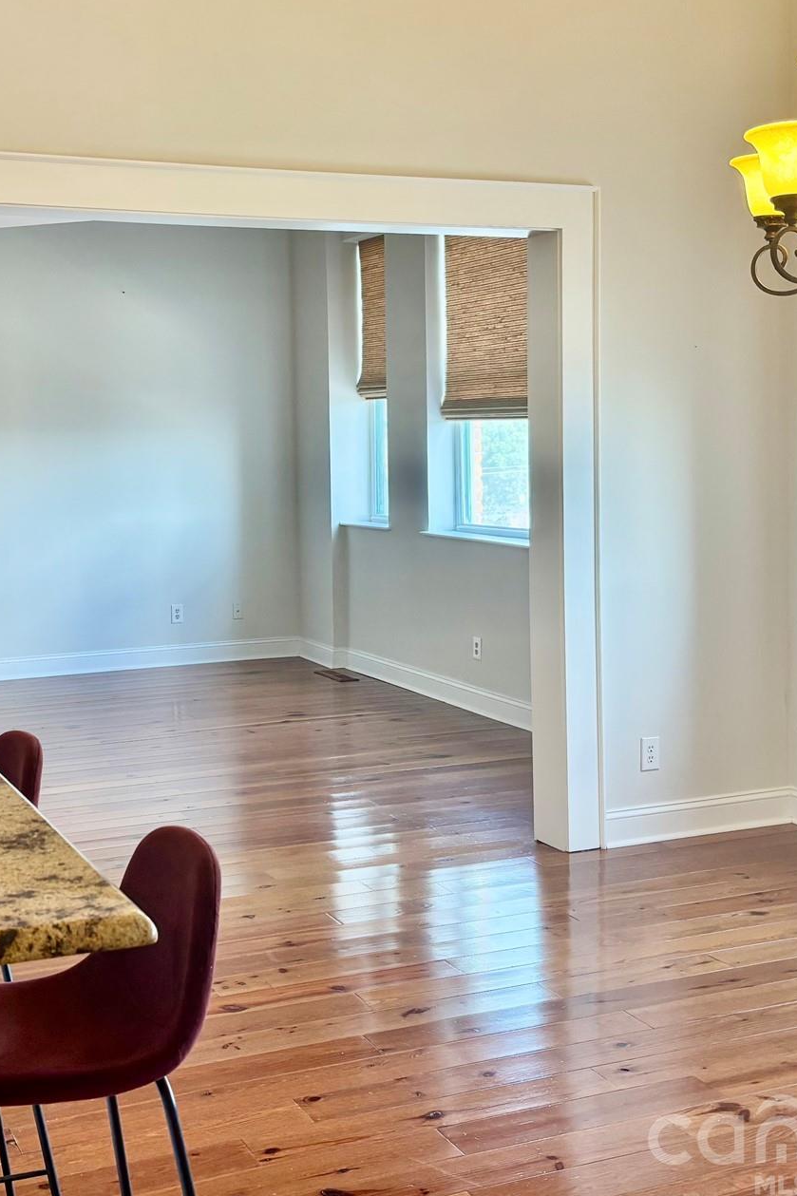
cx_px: 247
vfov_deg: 44.3
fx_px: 1461
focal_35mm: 44
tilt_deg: -2.0
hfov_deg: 30.2
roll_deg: +0.9
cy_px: 482
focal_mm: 5.96
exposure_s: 1/120
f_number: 1.6
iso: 100
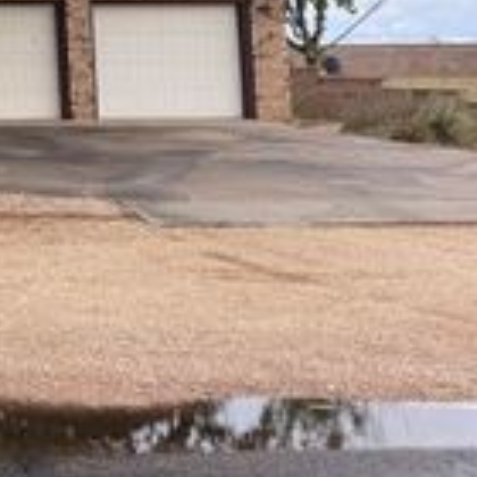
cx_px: -348
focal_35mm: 76
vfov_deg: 21.4
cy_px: -70
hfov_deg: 18.5
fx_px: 1185
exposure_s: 1/1230
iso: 100
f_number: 1.78
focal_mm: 6.76
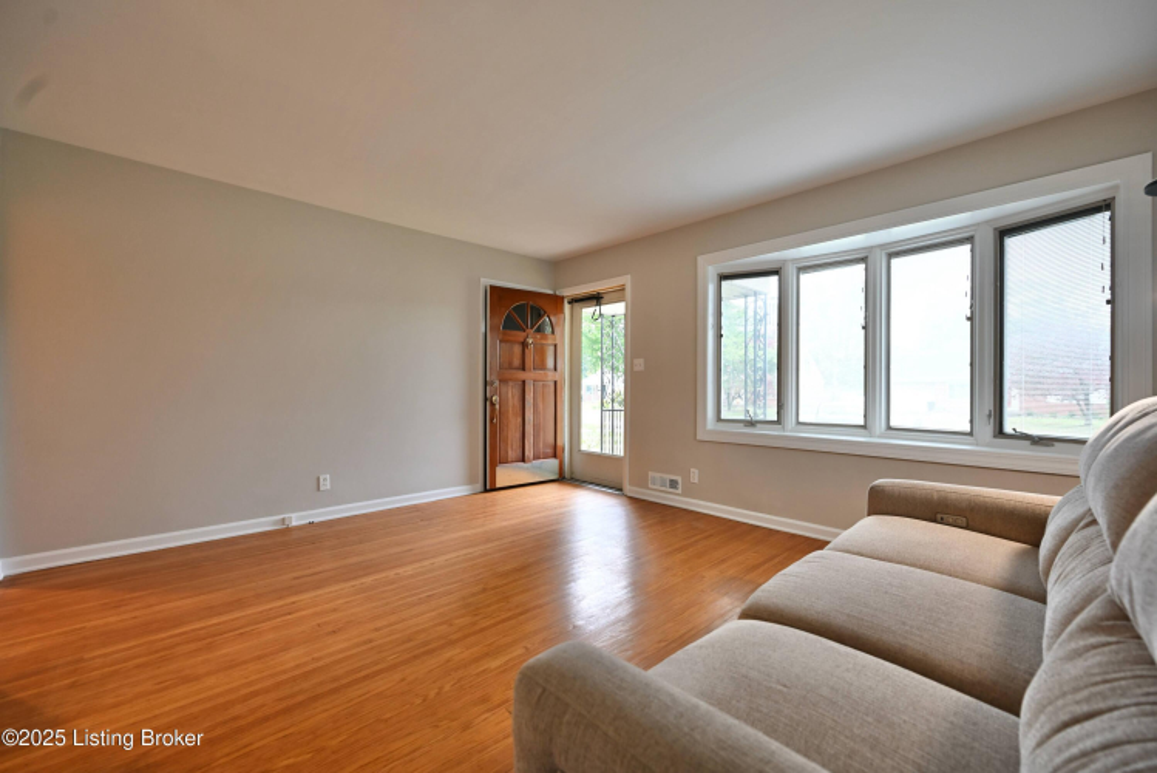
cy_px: 386
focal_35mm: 14
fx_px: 466
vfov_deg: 79.3
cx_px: 578
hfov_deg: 102.3
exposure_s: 1/20
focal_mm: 14.5
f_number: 5
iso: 1000
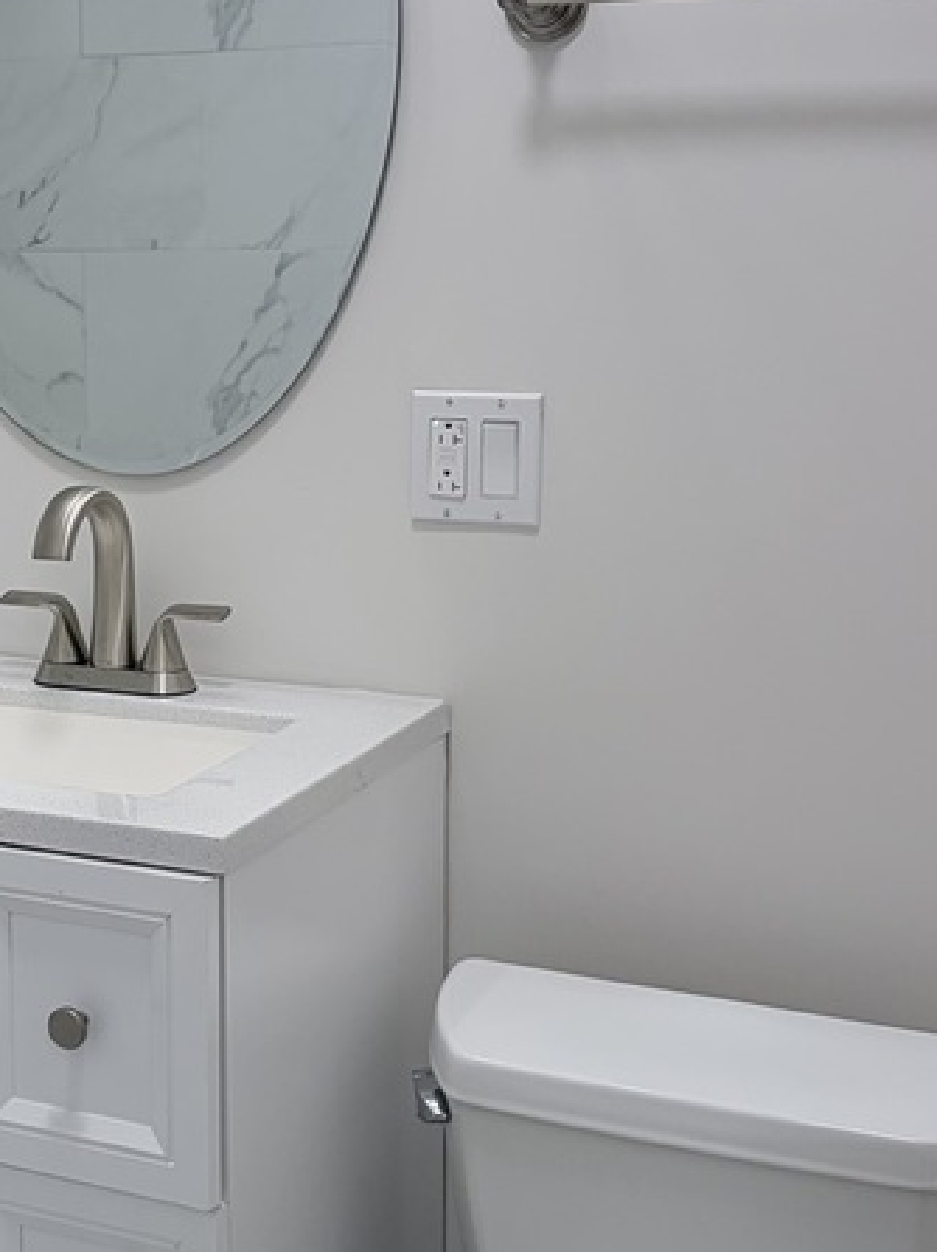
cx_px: 98
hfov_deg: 22.7
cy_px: 648
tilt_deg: -10.8
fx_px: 2276
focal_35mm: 63
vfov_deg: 30.7
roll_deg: +0.2
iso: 100
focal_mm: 5.96
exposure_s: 1/220
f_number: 1.6
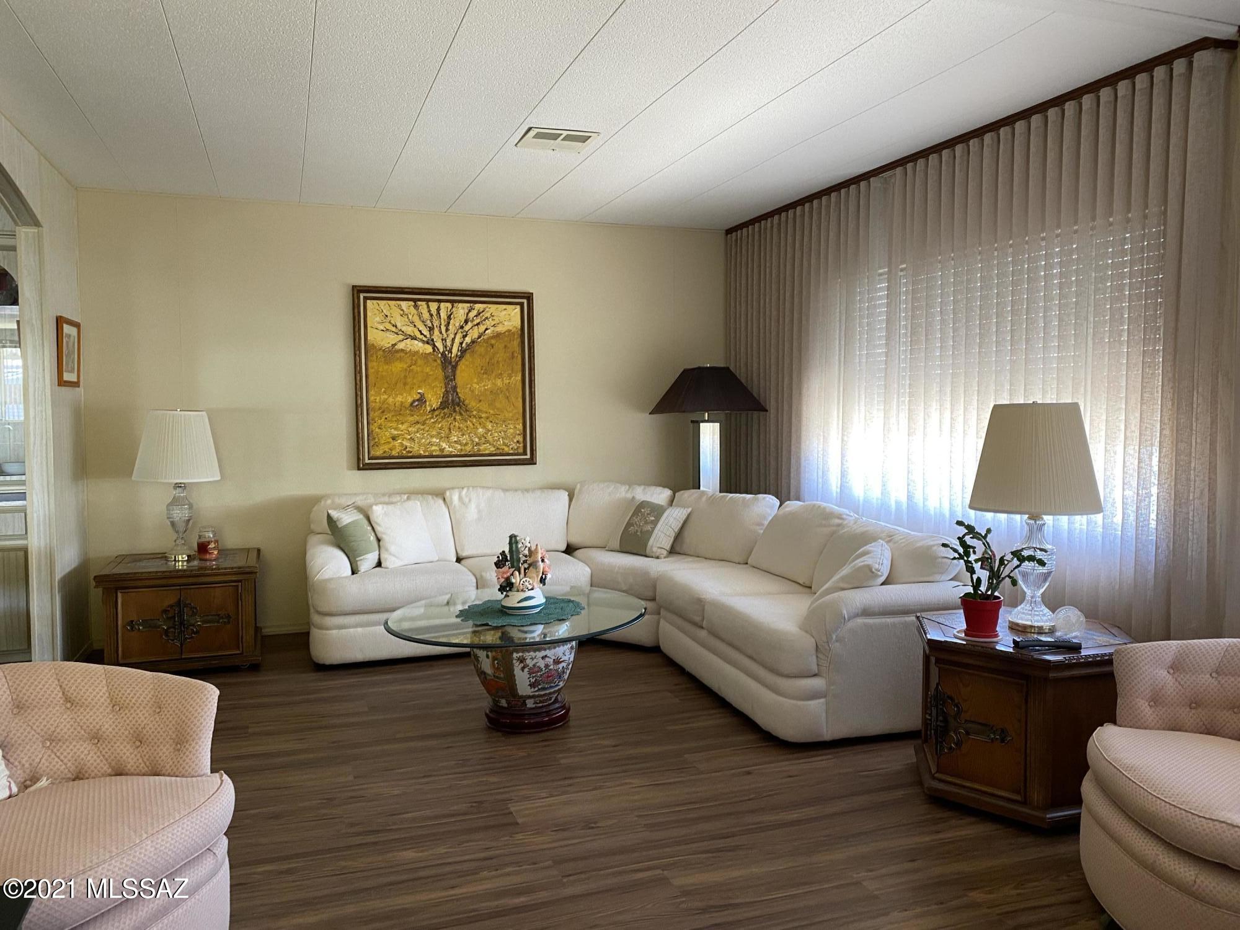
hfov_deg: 67.3
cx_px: 620
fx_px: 931
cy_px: 465
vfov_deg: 53.1
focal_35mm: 26
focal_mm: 4.25
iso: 125
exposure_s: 1/60
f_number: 1.8
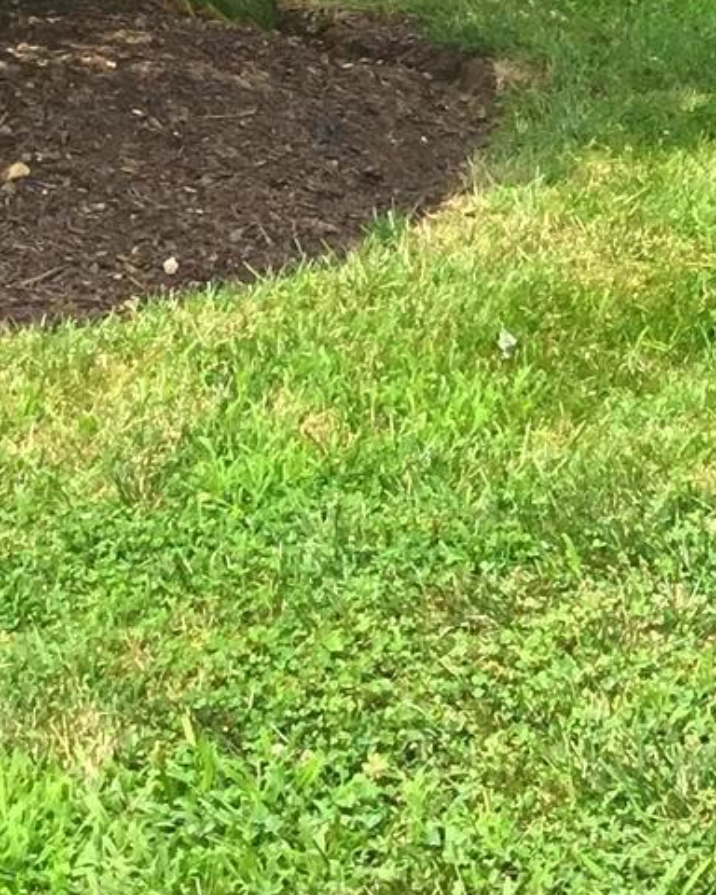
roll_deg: +0.7
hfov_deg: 11.2
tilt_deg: -8.3
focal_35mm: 129
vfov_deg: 14.4
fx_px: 3417
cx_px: 1268
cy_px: -196
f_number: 2.4
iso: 25
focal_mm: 3.3
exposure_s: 1/1116
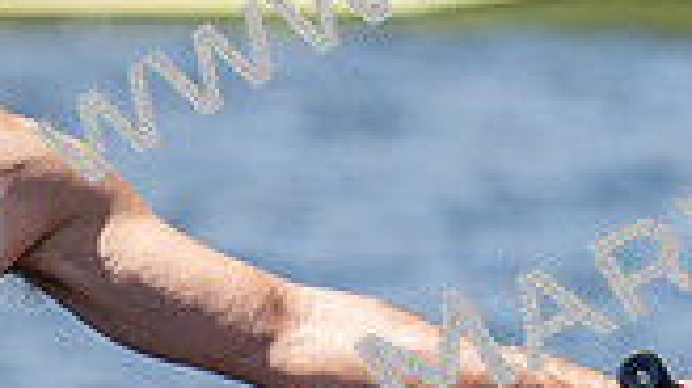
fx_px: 26240
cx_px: -274
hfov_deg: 1.5
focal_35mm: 1431
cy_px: 255
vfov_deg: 0.8
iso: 320
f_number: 6.3
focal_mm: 385
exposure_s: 1/2000
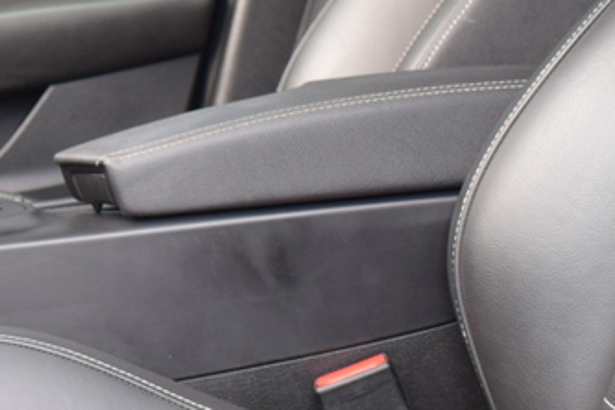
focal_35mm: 119
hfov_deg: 16.4
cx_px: -144
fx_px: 2033
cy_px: 55
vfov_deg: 11.5
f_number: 4
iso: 400
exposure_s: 1/60
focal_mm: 22
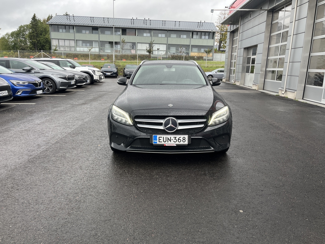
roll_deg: -2.6
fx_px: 244
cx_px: 162
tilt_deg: -12.3
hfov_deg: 67.3
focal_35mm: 26
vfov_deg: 53.1
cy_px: 122
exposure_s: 1/198
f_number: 1.6
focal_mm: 5.1
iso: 40
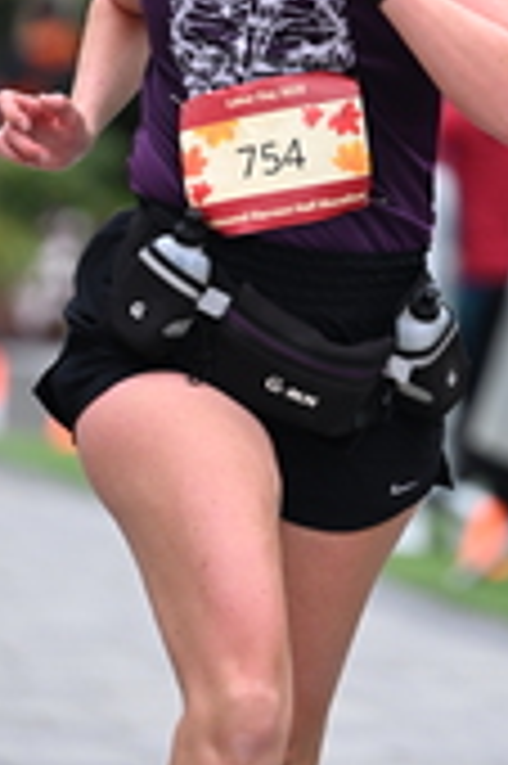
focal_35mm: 566
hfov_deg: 2.4
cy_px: 4
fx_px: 12004
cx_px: 443
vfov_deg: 3.6
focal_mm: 175
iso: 640
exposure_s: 1/2000
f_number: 2.8
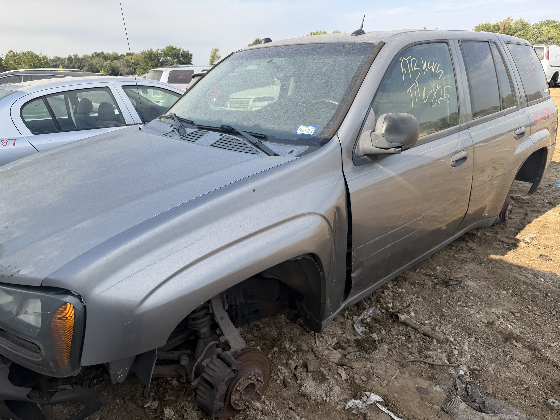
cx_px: 280
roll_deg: +2.5
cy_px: 210
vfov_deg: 56.8
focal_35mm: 24
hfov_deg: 71.6
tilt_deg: -16.4
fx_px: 388
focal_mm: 6.76
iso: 80
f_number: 1.78
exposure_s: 1/1949
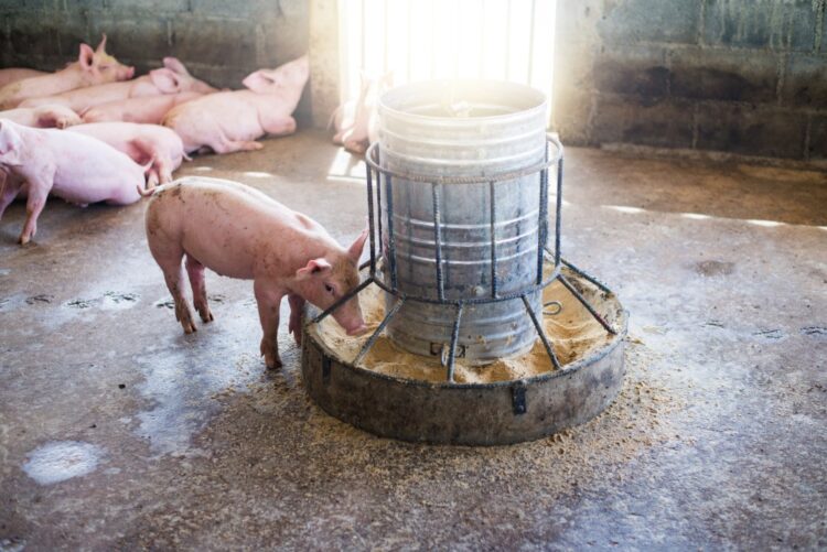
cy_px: 276
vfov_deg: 27.0
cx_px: 414
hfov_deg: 39.6
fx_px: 1149
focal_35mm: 50
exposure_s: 1/500
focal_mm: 50
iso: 800
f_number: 2.8
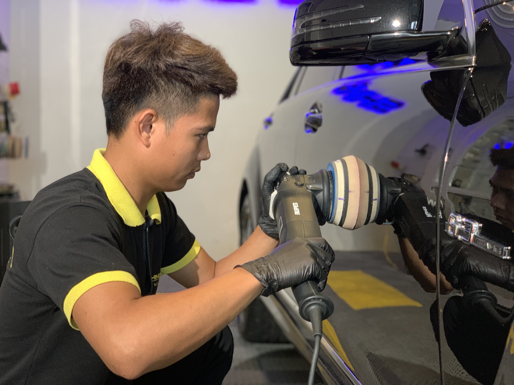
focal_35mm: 52
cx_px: 257
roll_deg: -1.3
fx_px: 772
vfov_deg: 28.0
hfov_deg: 36.8
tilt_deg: -1.5
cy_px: 192
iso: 160
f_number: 2.4
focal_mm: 6
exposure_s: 1/50
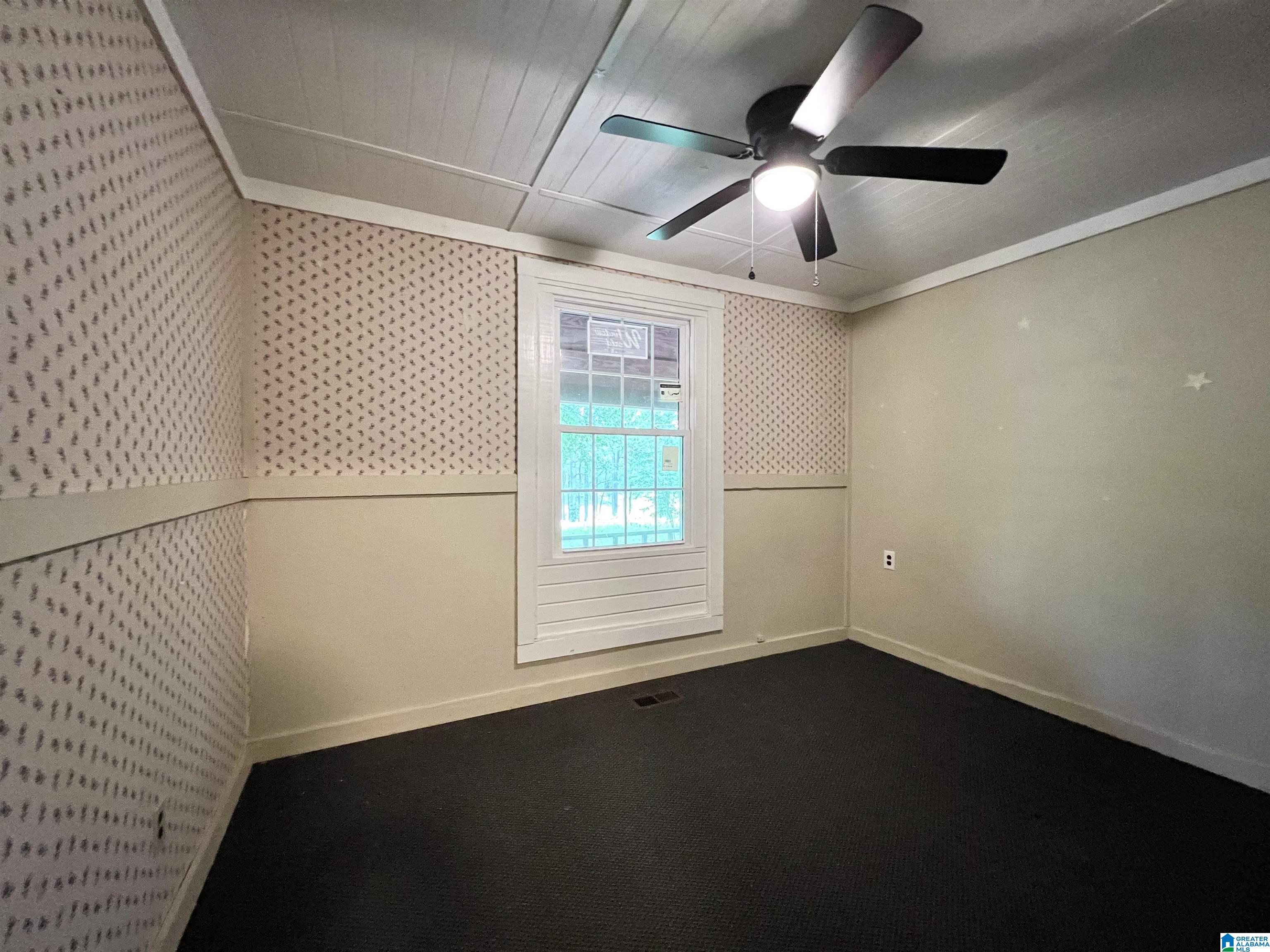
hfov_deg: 106.2
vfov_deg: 89.9
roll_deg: -0.1
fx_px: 477
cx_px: 635
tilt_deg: -1.3
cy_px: 476
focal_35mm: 13
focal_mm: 1.57
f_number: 1.8
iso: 640
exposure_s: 1/60
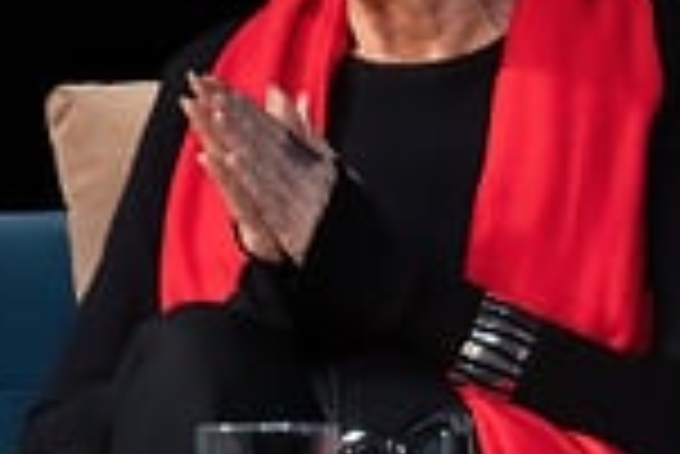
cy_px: 226
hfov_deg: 2.3
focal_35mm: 892
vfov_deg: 1.5
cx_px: 878
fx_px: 16865
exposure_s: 1/200
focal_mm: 146
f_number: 4
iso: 5000
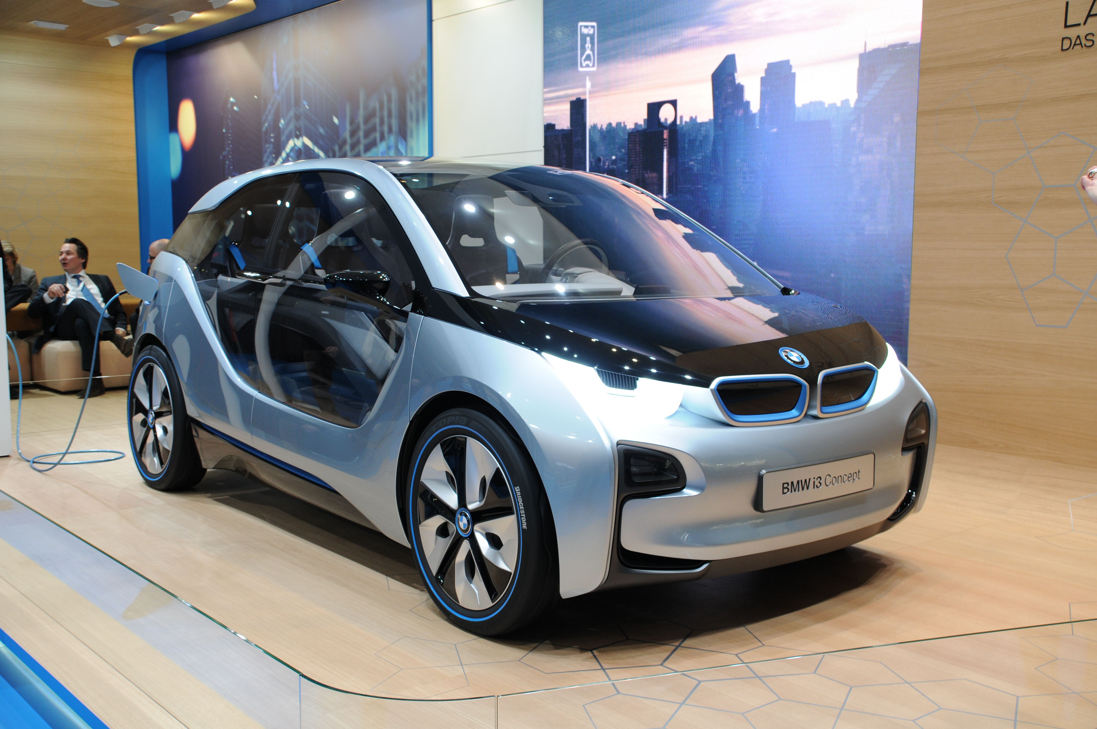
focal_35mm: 39
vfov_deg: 34.1
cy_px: 364
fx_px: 1187
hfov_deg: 49.6
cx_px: 548
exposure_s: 1/125
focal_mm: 26
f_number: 5.6
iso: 400
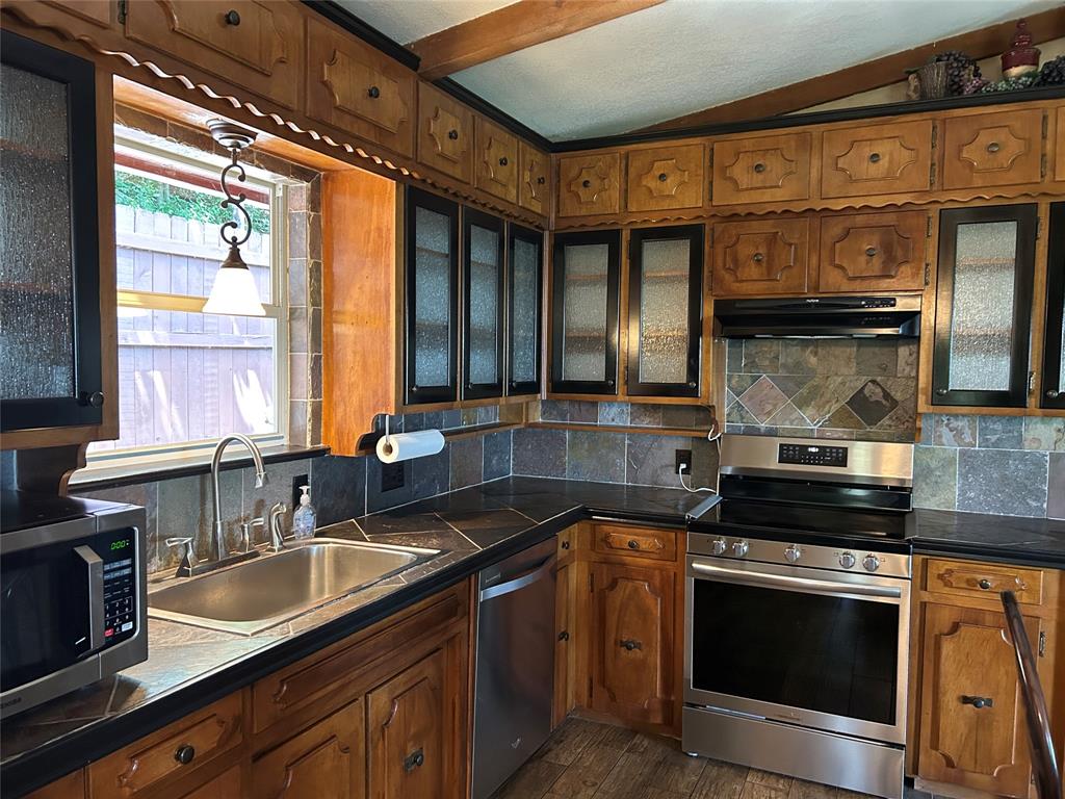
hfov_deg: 67.3
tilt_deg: -2.8
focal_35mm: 26
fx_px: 800
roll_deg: -1.1
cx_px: 532
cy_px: 400
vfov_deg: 53.1
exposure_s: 1/60
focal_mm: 5.7
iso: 500
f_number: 1.5
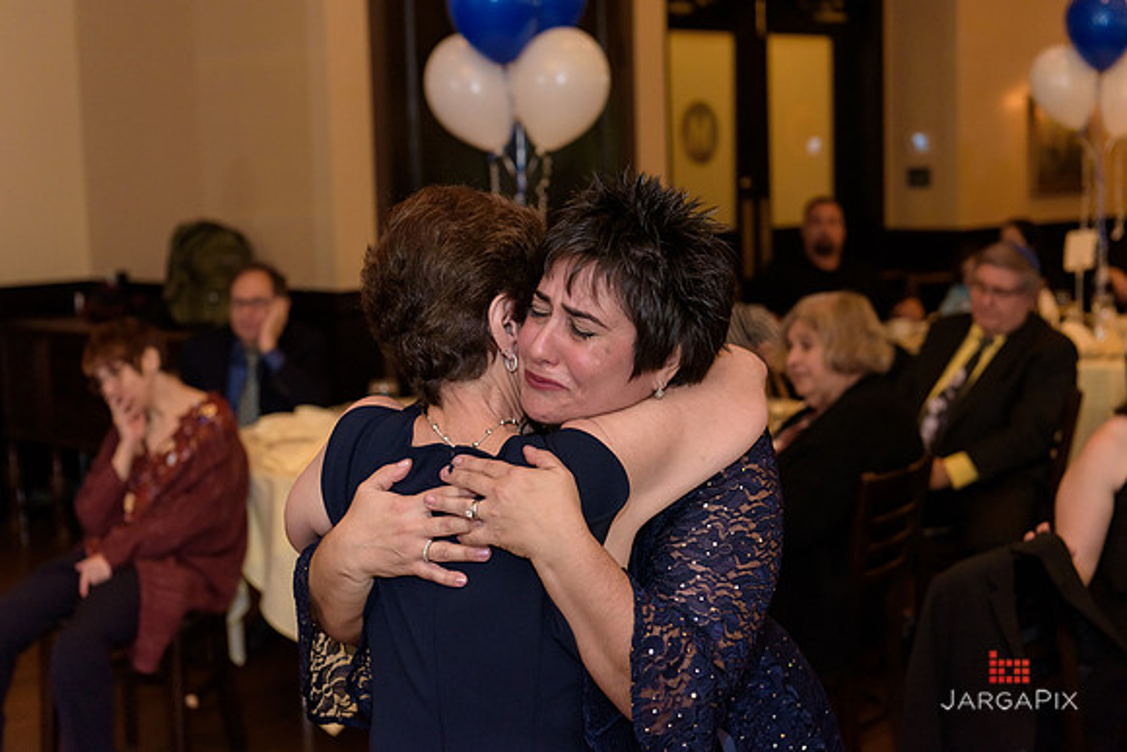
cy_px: 376
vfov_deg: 23.4
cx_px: 564
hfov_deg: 34.5
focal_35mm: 58
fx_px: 1816
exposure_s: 1/125
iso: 1600
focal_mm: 58
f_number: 3.2
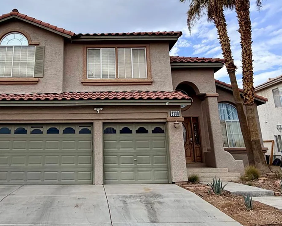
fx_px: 175
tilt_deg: +16.7
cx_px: 79
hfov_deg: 73.5
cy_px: 98
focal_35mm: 21
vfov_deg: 65.3
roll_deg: -1.4
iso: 32
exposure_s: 1/770
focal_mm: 2.22
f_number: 2.2
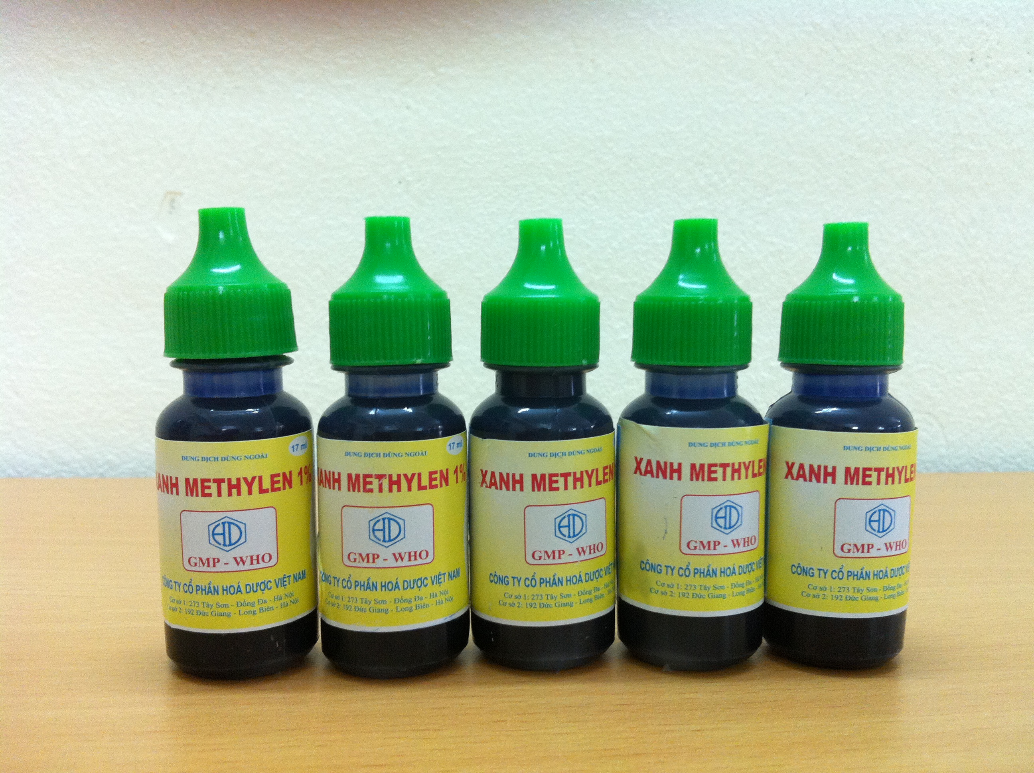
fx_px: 1044
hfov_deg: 52.7
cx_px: 517
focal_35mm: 35
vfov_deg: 40.6
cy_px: 386
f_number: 2.8
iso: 125
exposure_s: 1/15
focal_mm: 3.85
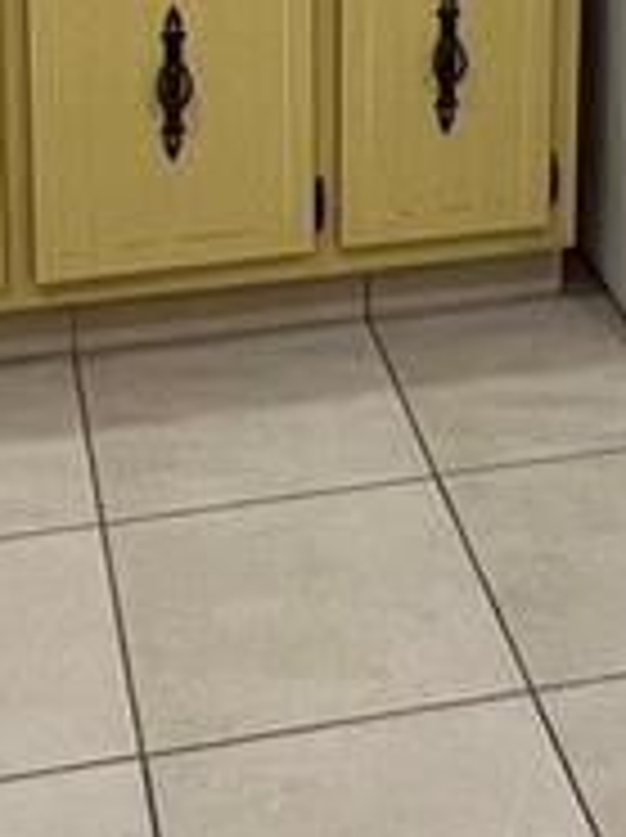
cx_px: 432
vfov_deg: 20.2
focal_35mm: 84
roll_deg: -0.3
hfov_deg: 17.5
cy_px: -400
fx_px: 2030
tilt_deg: -8.9
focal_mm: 1.57
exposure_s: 1/60
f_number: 1.8
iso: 160
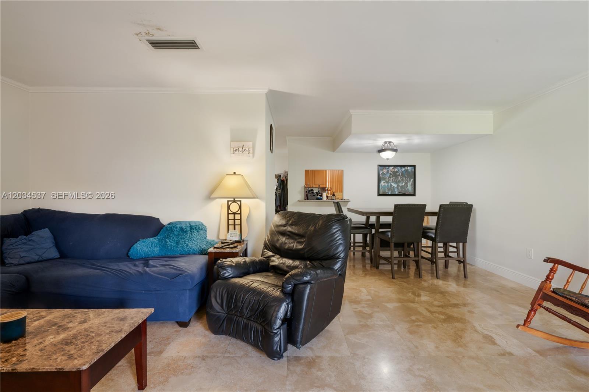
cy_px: 196
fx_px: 262
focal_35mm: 16
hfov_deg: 96.7
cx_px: 294
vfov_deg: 73.7
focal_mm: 16
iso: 100
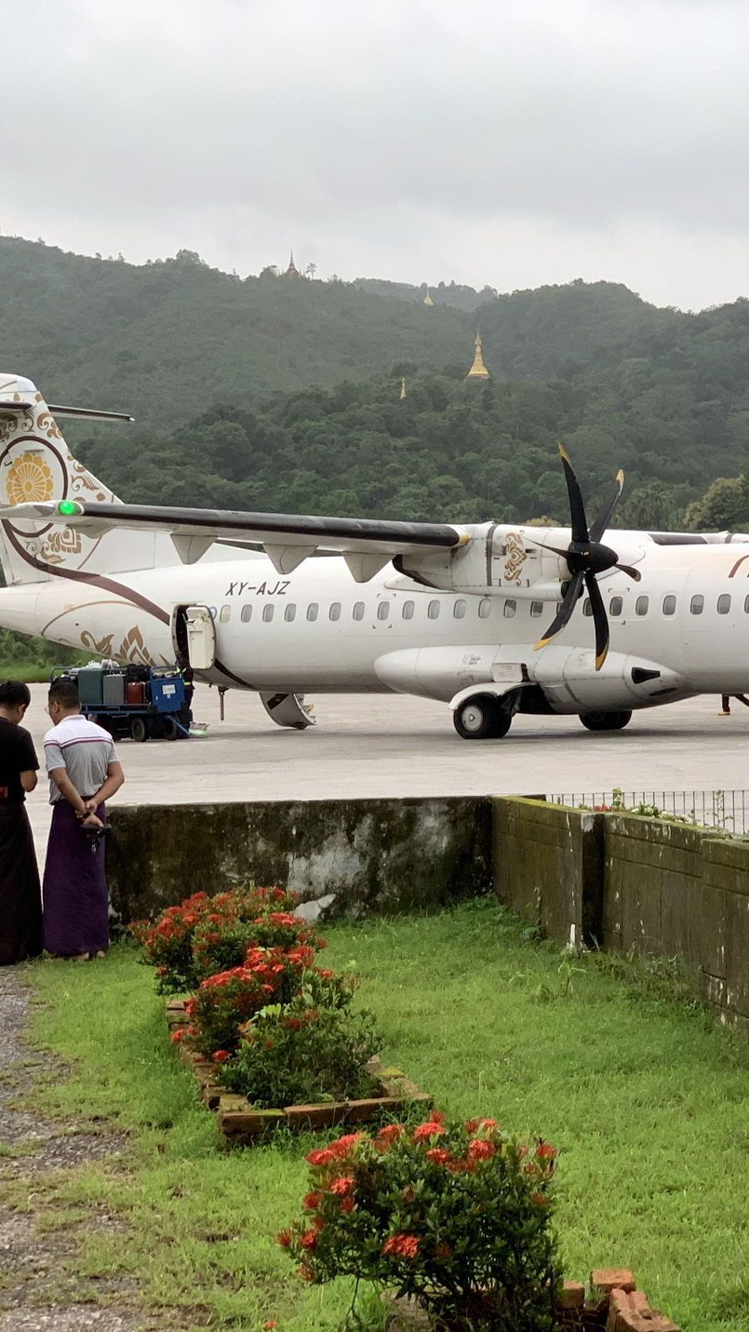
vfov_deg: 27.9
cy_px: 669
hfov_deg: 15.7
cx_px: 652
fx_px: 2683
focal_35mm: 76
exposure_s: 1/122
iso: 50
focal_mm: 6
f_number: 2.4
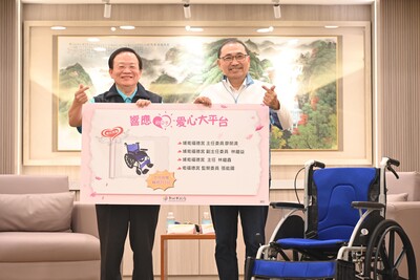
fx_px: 1027
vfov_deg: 15.5
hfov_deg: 23.1
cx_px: 210
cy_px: 140
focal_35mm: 88
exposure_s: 1/125
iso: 1600
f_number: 4
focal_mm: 88
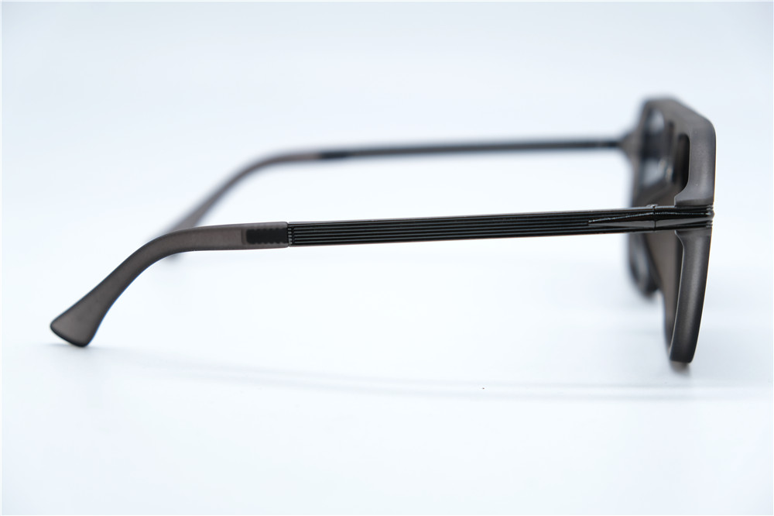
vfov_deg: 19.7
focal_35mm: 69
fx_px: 1483
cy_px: 258
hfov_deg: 29.3
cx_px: 387
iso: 160
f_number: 4.5
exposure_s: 1/170
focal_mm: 46.3
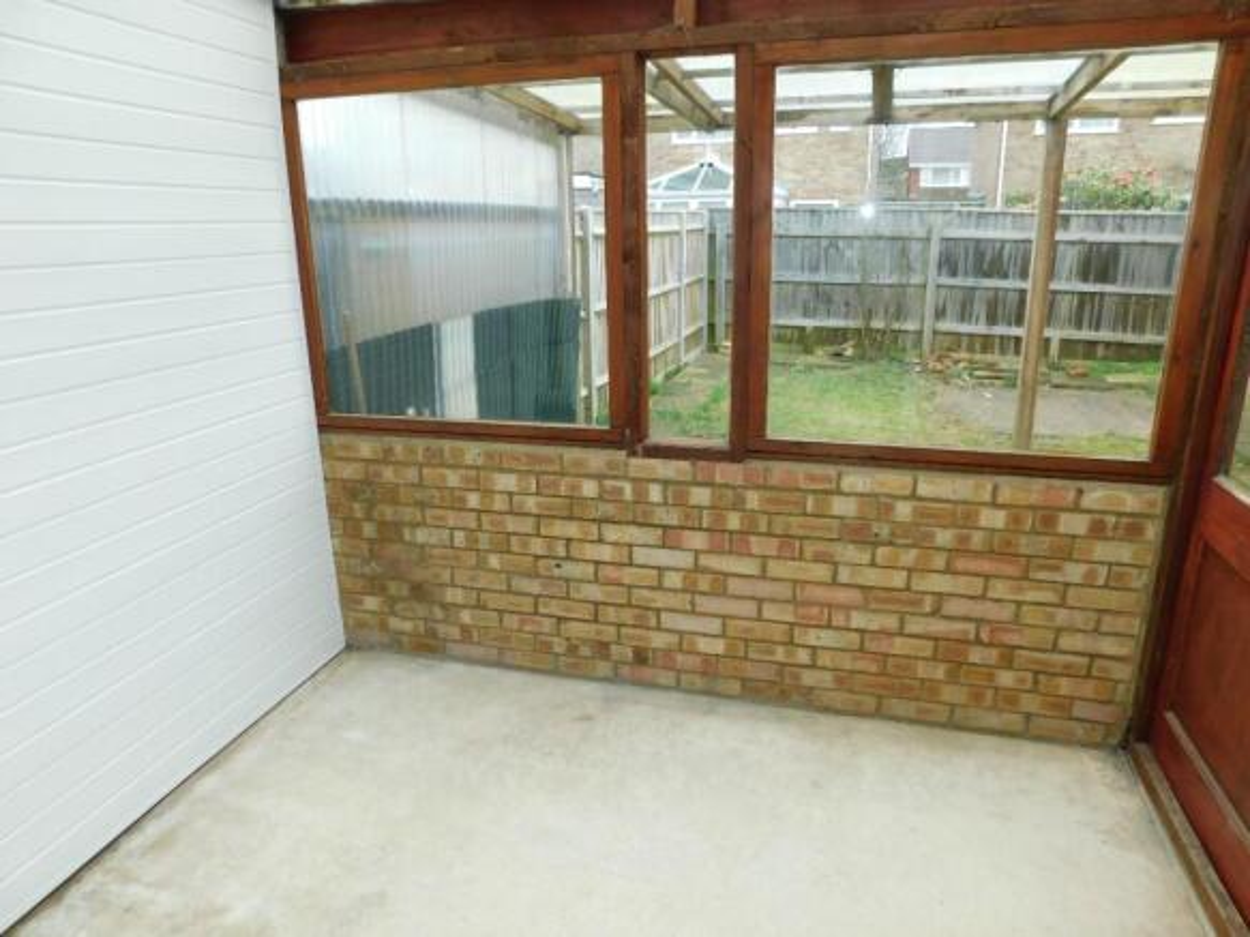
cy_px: 468
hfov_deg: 73.9
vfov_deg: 58.9
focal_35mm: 23
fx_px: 830
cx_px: 625
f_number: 3
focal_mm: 4
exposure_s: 1/60
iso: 125
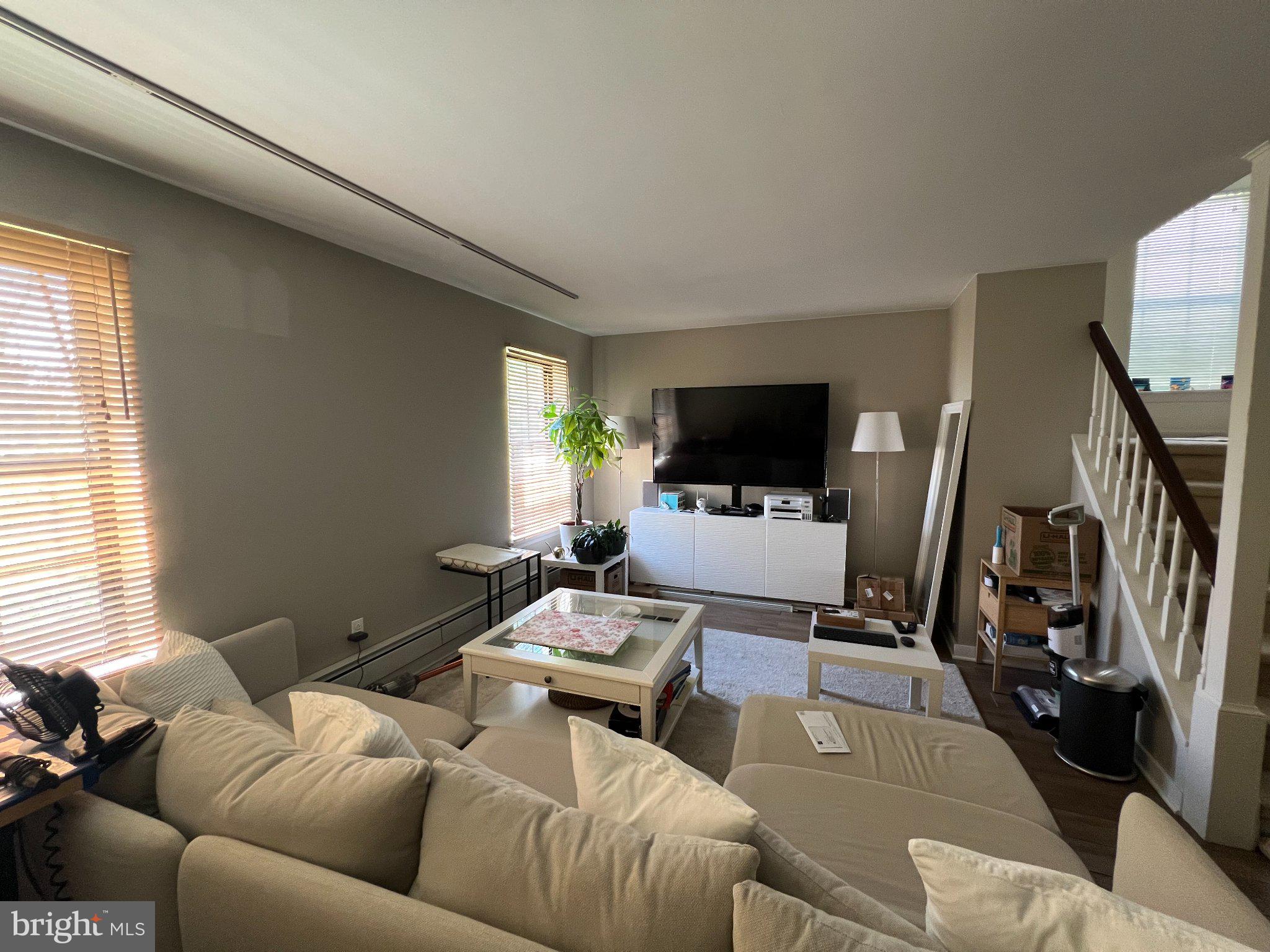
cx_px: 635
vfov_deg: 89.9
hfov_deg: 106.2
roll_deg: +0.6
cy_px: 476
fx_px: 477
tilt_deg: -6.0
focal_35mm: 13
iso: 250
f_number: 1.8
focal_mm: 1.57
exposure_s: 1/71
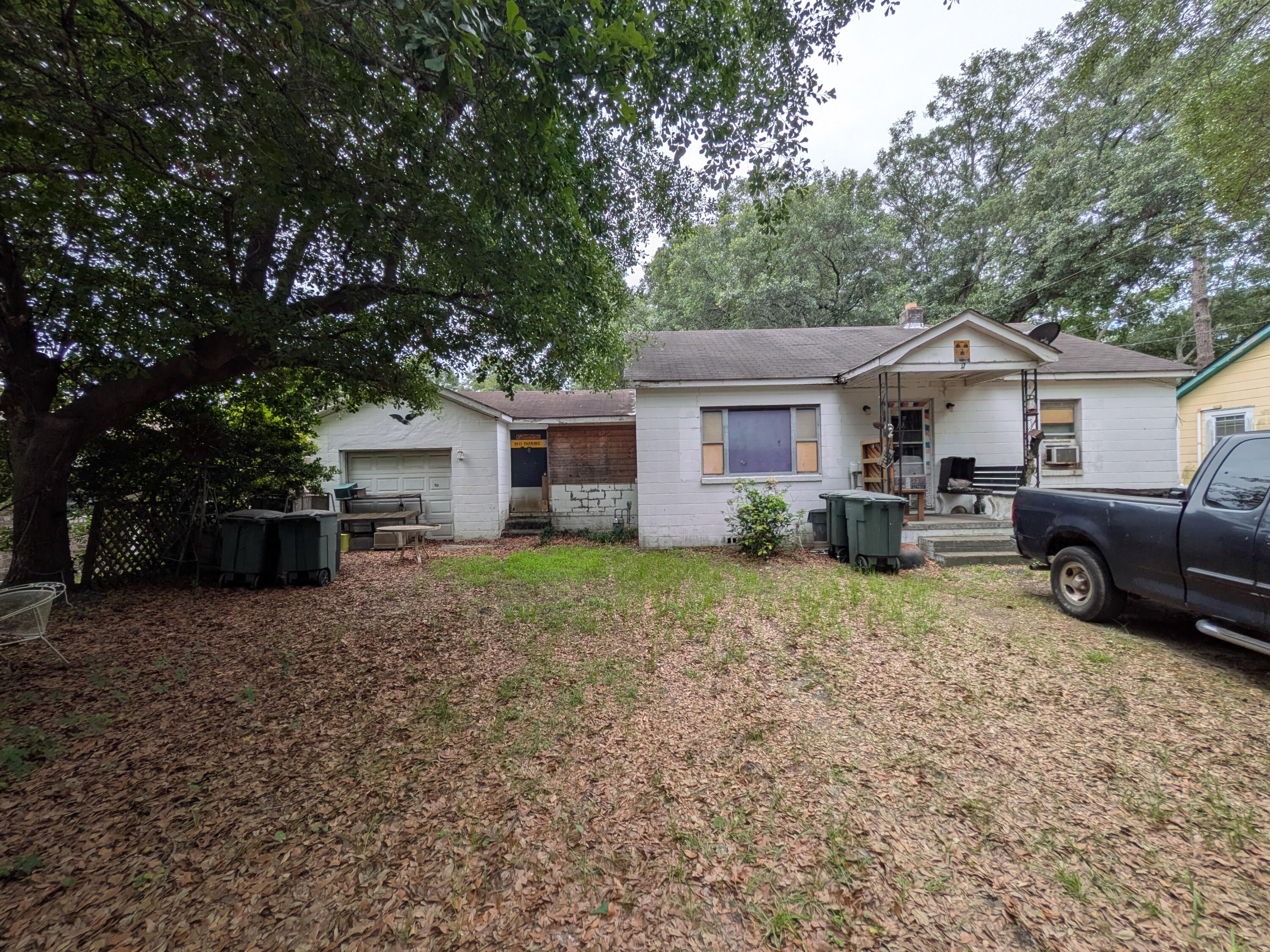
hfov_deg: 102.1
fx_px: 514
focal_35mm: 14
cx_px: 635
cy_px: 476
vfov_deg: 85.7
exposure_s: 1/1003
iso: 41
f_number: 2.2
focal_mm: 1.83
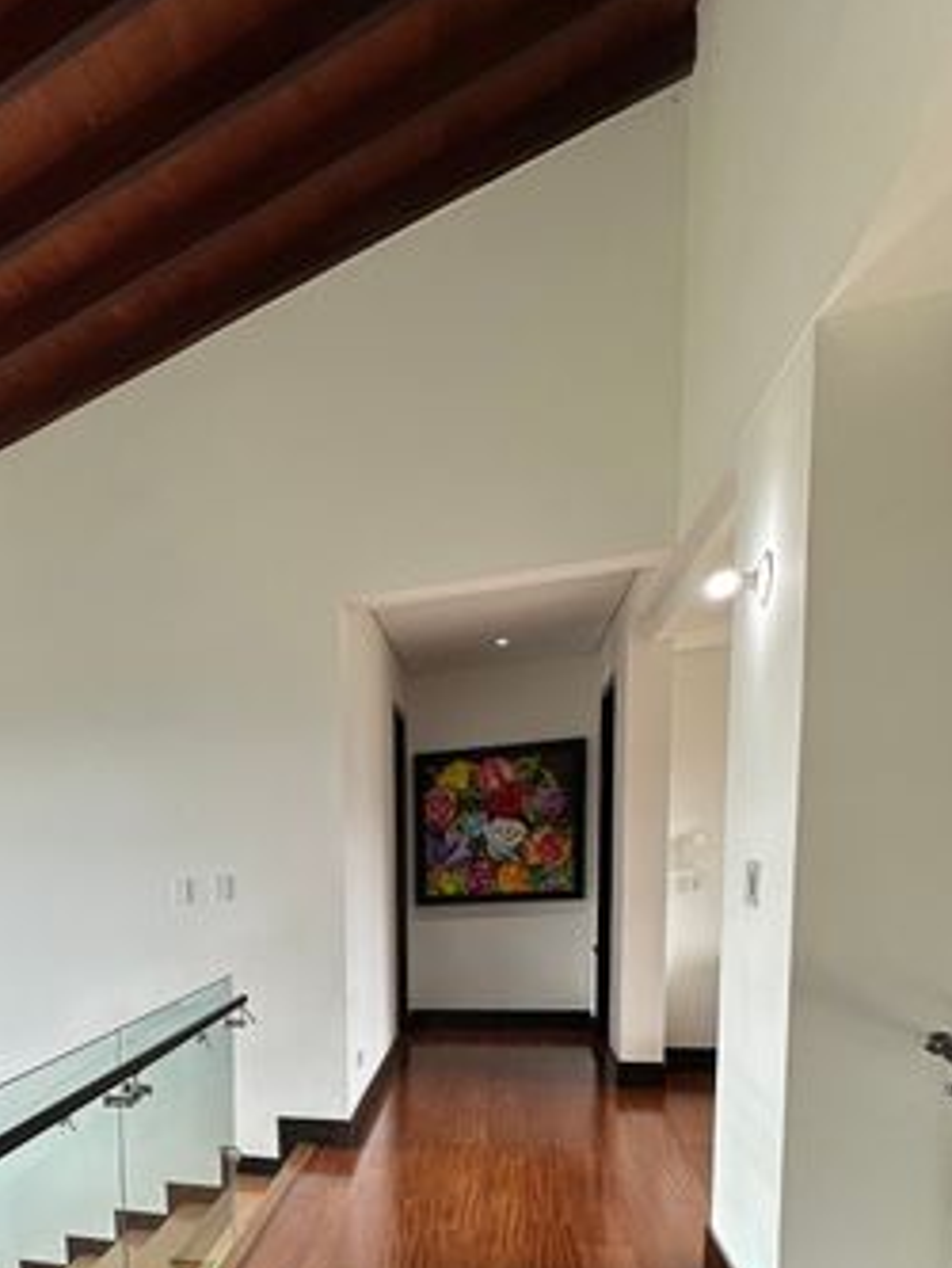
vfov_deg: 58.7
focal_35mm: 28
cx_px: 30
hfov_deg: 43.6
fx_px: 1026
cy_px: 1007
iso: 50
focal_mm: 2.22
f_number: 2.2
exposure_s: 1/99
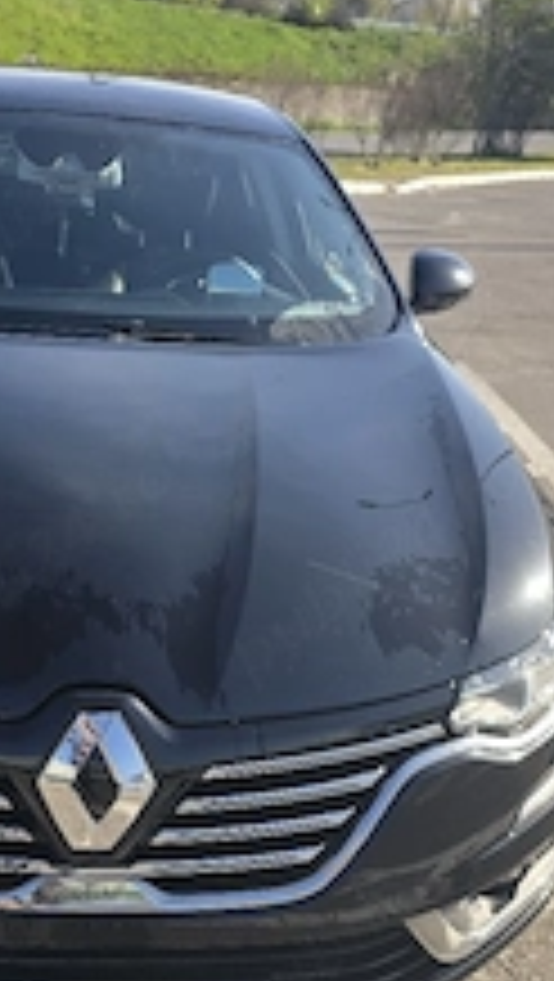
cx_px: 117
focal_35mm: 46
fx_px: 1199
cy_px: 621
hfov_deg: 25.6
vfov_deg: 44.1
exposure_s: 1/625
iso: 12
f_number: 1.7
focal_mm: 6.3
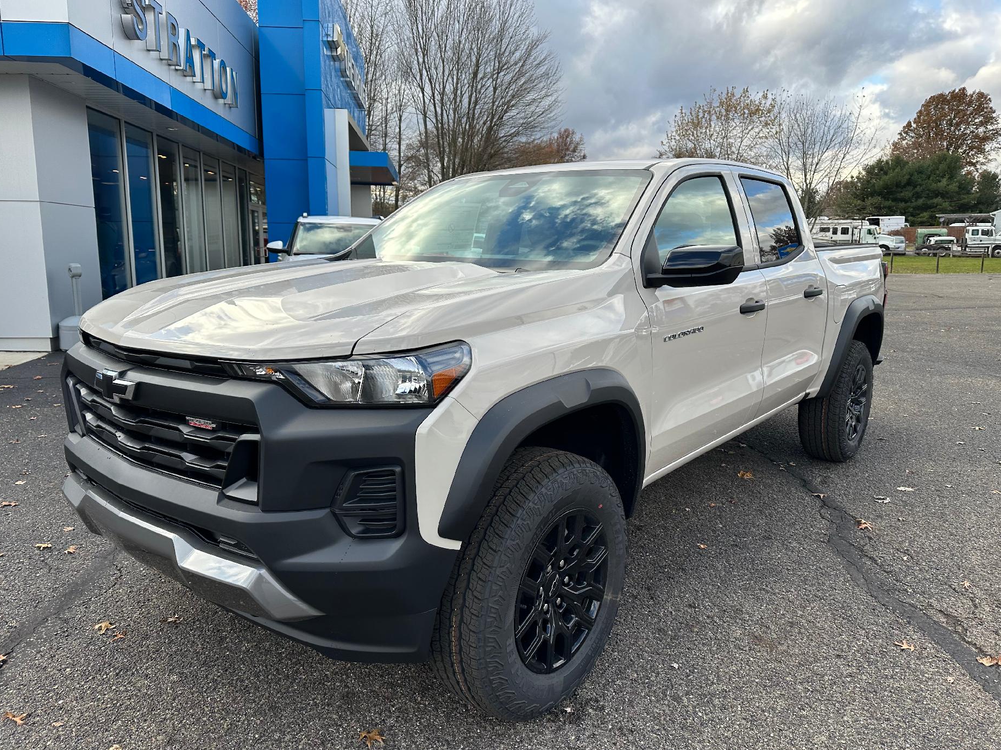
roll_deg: +1.3
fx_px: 723
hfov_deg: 69.4
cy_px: 365
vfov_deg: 54.9
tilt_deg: -10.1
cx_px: 499
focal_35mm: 25
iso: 80
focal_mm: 6.86
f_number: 1.78
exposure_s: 1/943
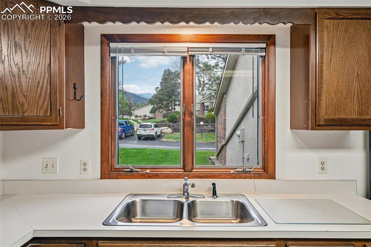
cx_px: 186
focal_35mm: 22
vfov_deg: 56.1
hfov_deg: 77.3
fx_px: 232
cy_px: 124
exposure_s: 1/15
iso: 400
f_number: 11
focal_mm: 22.5
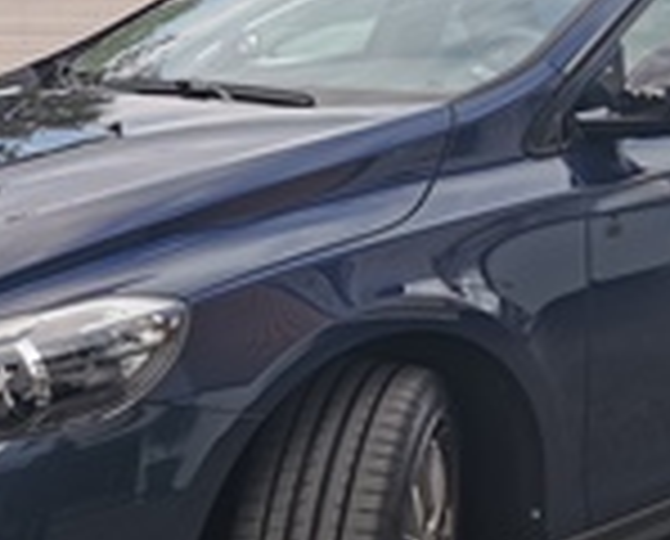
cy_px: 292
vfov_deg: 19.5
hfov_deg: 24.1
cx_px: 319
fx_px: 1571
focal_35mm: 79
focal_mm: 5.58
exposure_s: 1/580
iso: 50
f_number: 1.8
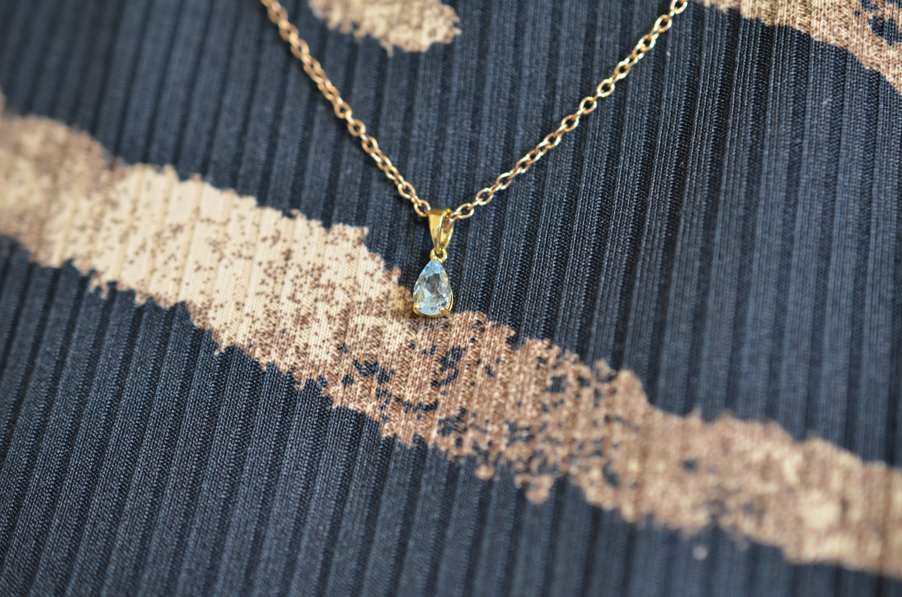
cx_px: 451
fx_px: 1500
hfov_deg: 33.5
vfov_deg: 22.5
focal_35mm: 60
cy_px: 298
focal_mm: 40
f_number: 4
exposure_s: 1/60
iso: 900
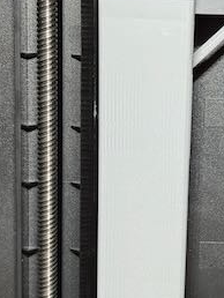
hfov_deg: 12.3
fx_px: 1025
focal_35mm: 119
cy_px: 248
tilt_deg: -15.0
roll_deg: -1.3
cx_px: 217
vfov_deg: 16.4
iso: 320
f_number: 1.78
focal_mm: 6.76
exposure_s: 1/40
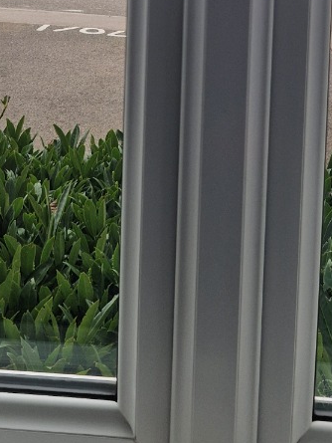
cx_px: 168
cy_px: -39
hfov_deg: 23.7
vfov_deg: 28.5
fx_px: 792
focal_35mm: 62
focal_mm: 5.4
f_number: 1.8
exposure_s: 1/368
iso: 50
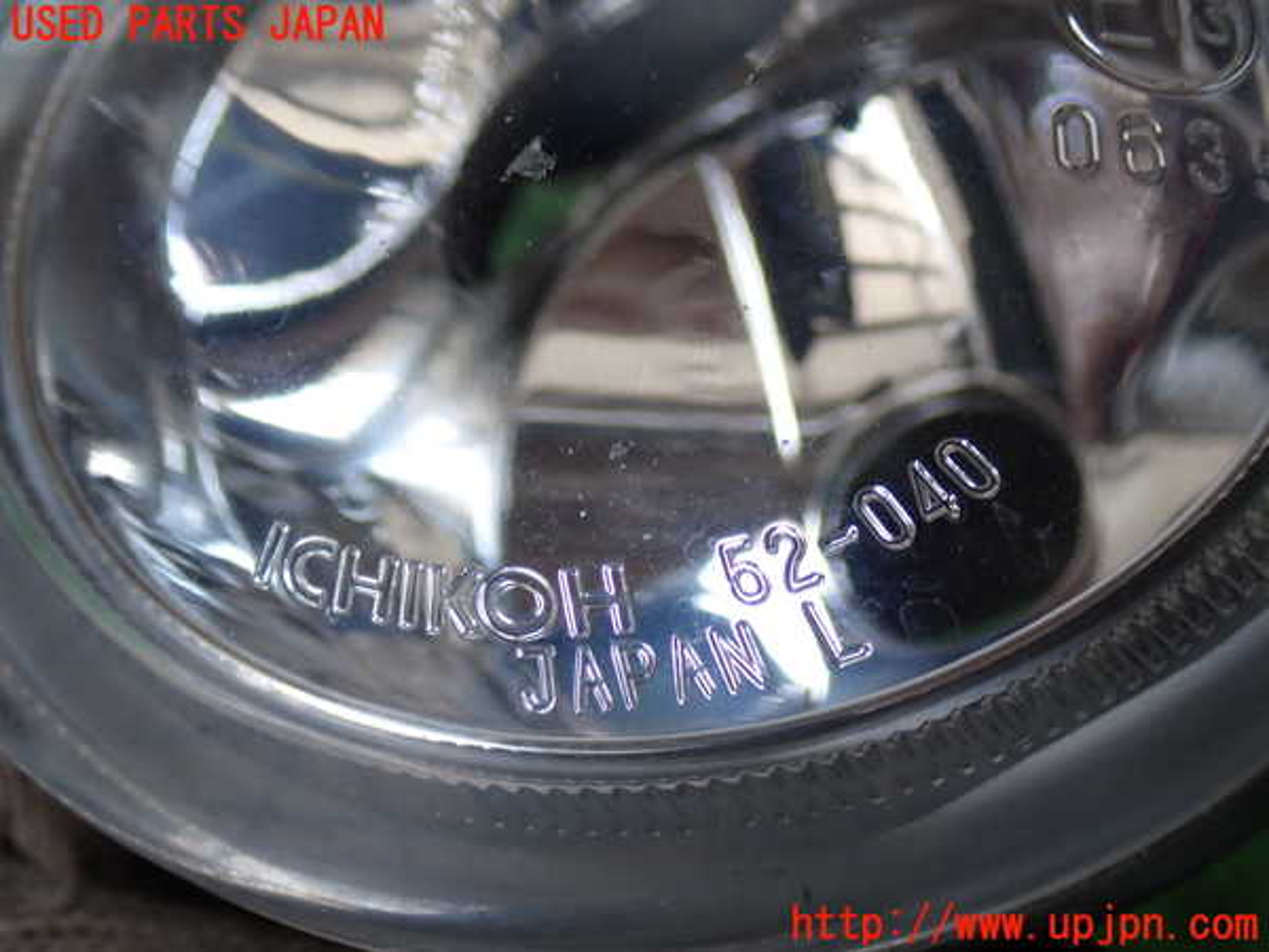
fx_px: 1980
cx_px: 634
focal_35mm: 54
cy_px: 476
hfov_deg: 35.5
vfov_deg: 27.0
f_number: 3.3
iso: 200
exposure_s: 1/100
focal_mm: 9.65
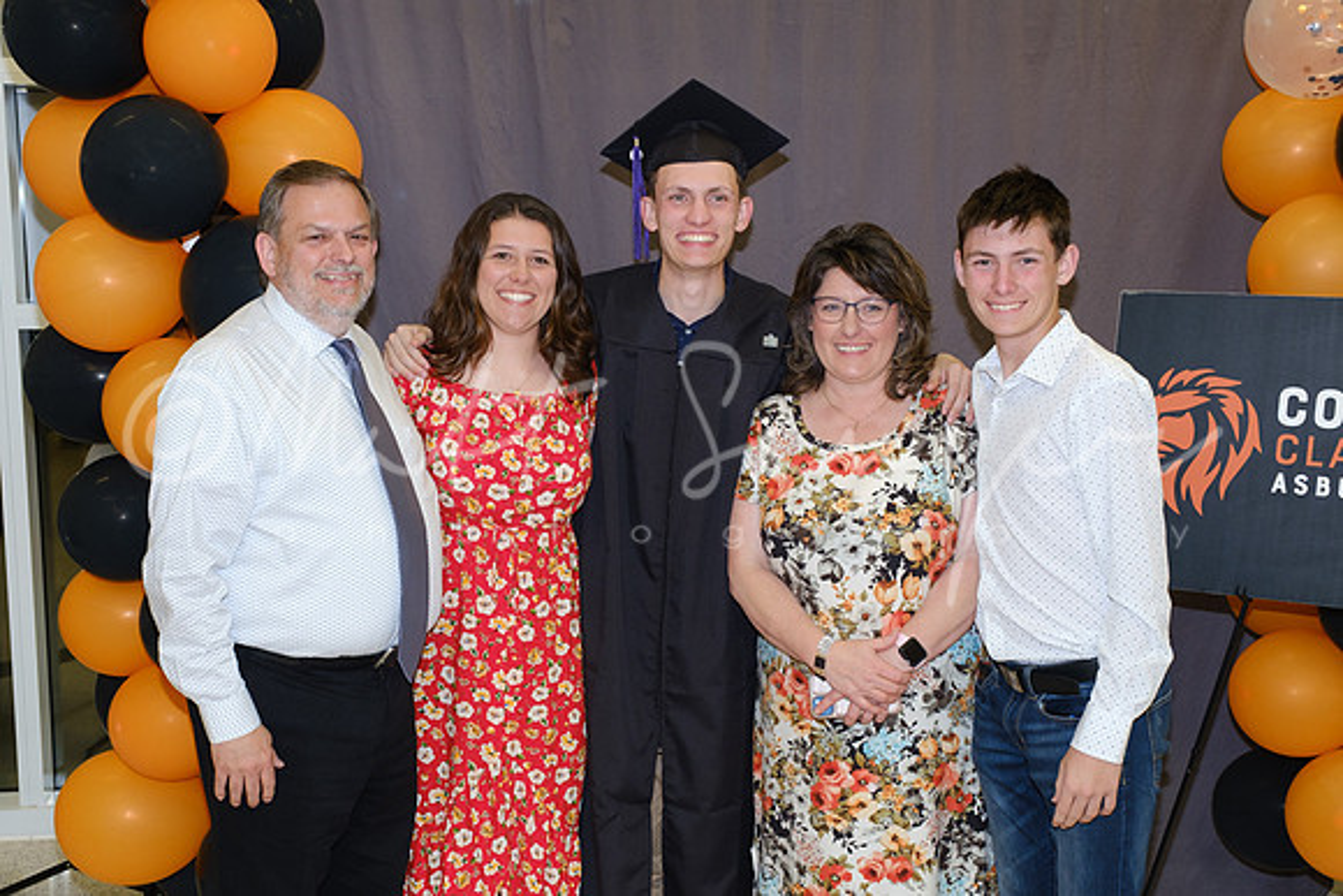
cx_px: 592
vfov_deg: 31.1
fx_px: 1604
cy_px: 556
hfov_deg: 45.4
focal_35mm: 43
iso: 800
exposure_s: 1/60
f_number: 4.5
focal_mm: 21.3
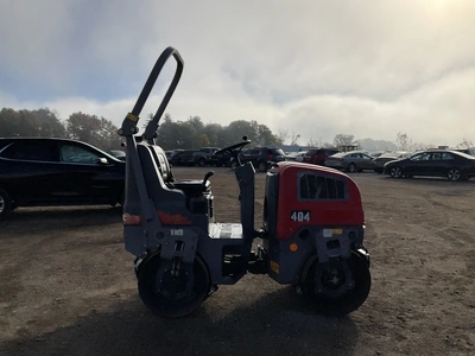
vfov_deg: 48.2
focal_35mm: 29
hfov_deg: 61.7
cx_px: 238
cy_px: 178
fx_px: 398
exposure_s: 1/4785
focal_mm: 3
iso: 25
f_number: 1.8
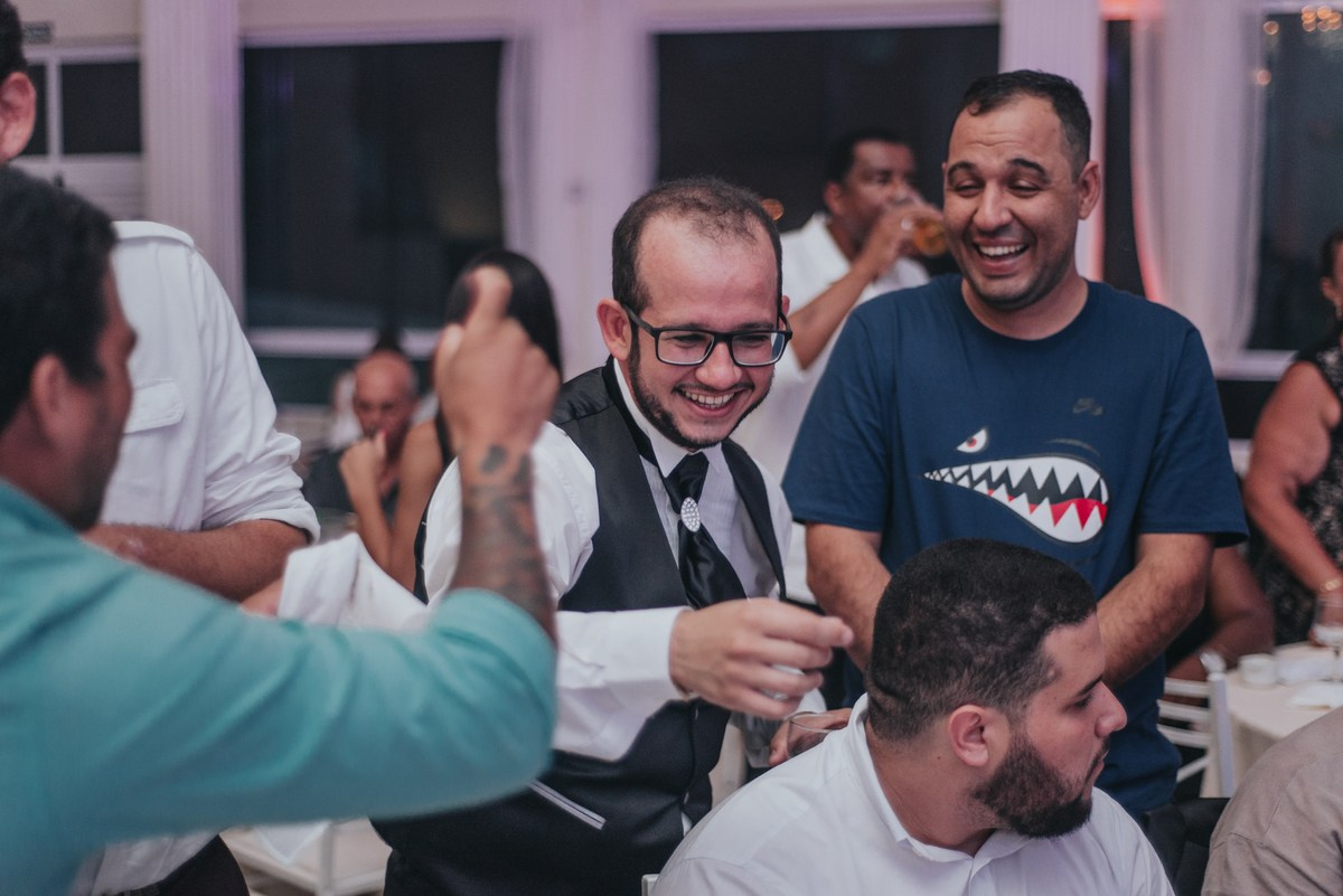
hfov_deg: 39.6
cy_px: 448
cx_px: 672
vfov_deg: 27.0
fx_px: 1866
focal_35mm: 50
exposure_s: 1/200
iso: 1600
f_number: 1.8
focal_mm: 50
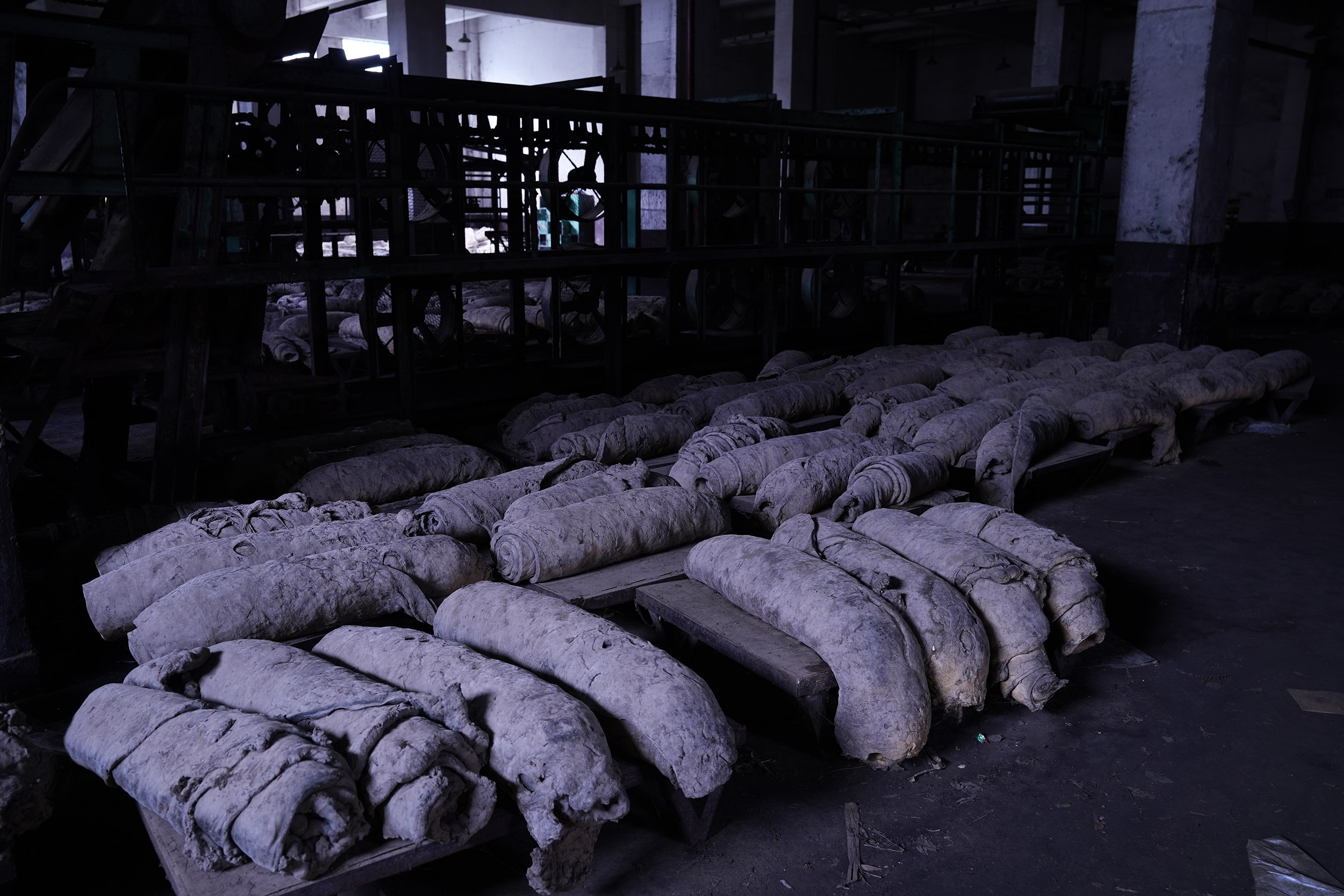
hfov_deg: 63.0
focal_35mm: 29
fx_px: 1098
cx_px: 672
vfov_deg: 44.4
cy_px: 448
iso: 200
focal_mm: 29.4
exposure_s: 1/6
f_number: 5
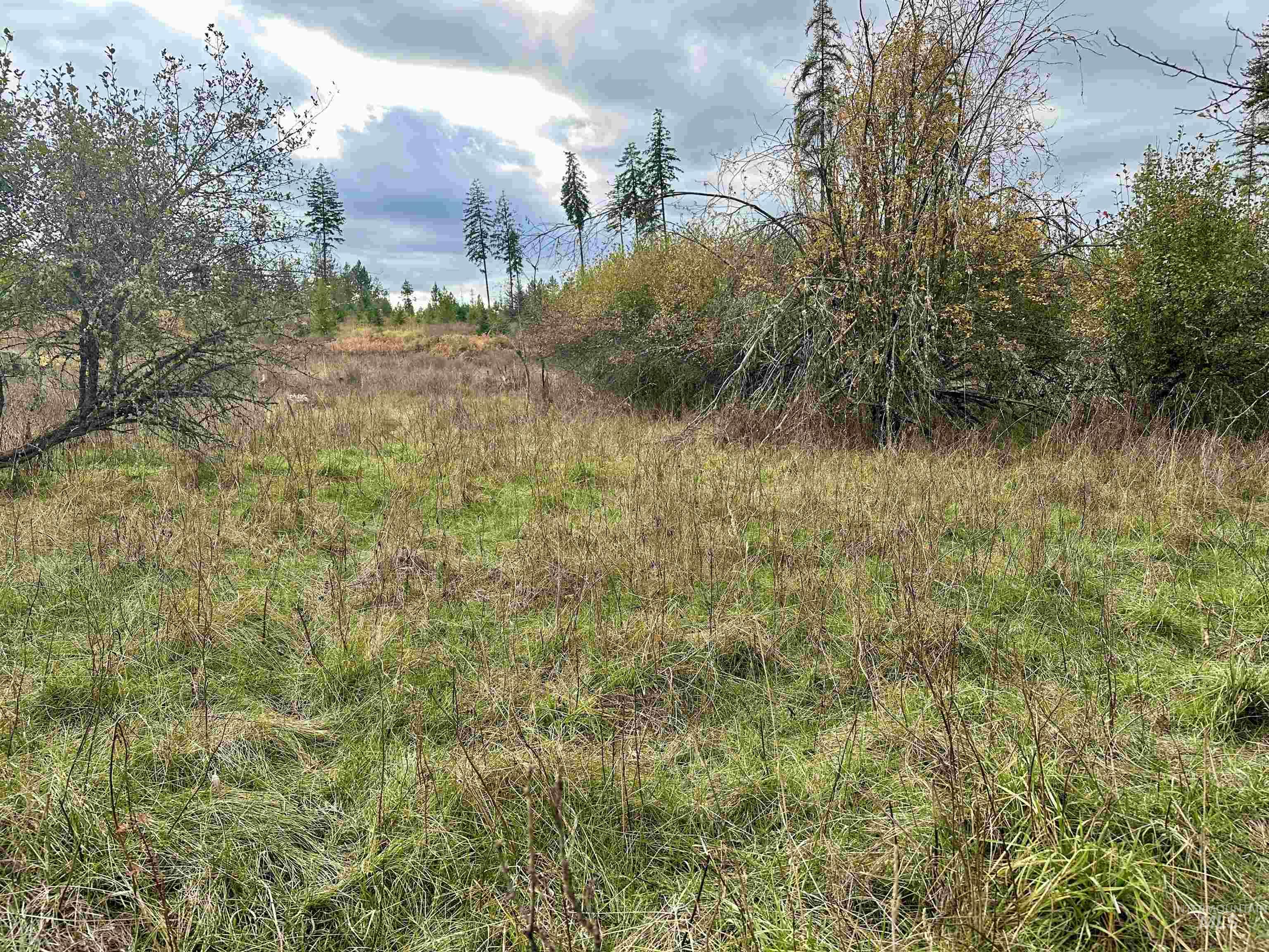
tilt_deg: -6.9
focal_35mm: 24
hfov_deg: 71.6
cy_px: 476
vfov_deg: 56.8
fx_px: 880
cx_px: 634
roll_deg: +2.1
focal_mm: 6.86
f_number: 1.78
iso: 80
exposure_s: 1/918
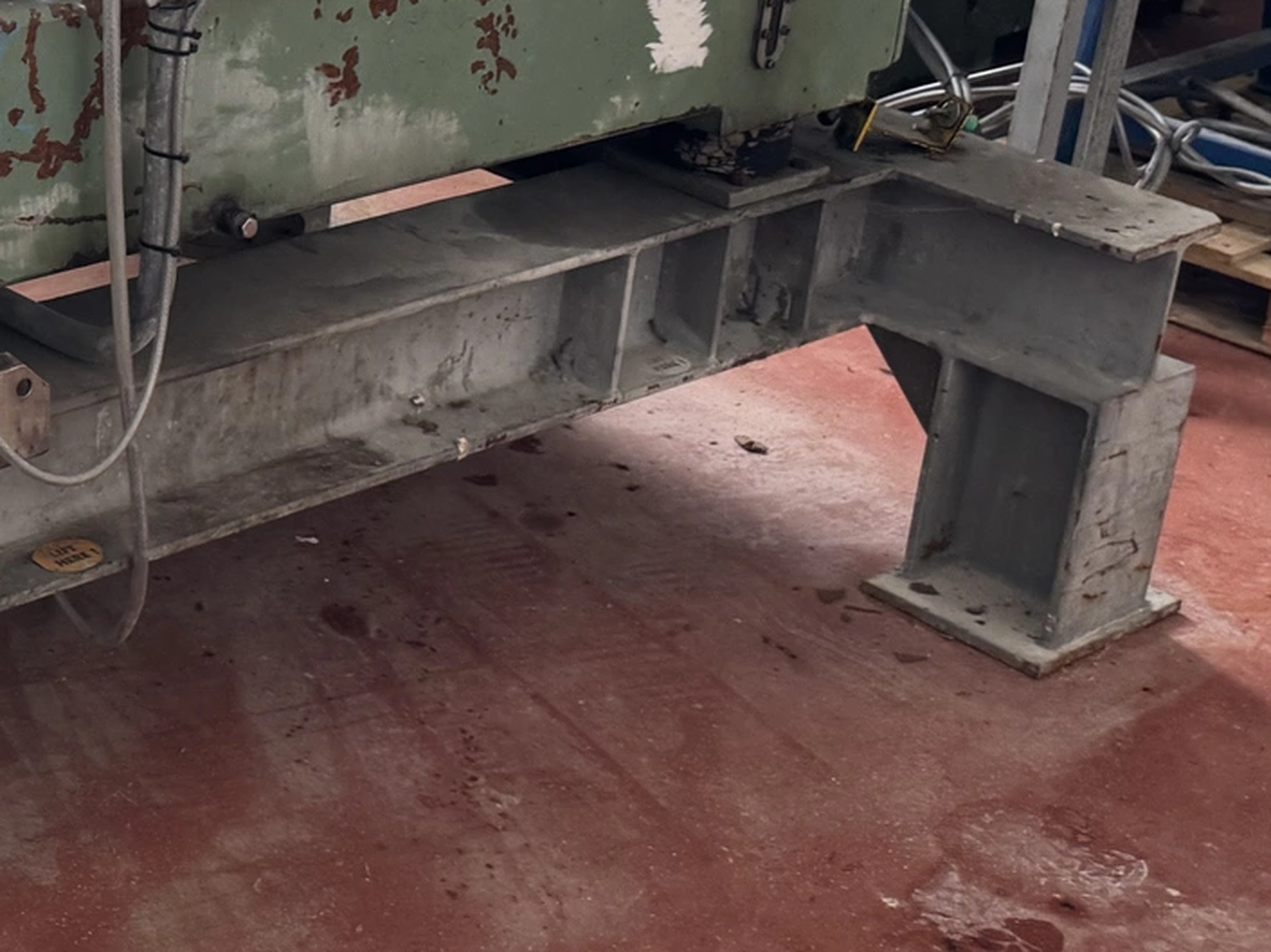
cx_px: -81
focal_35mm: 68
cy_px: 193
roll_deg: -1.0
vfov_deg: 21.3
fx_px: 2496
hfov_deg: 26.6
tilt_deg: -20.1
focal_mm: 6.76
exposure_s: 1/50
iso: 160
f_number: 1.78
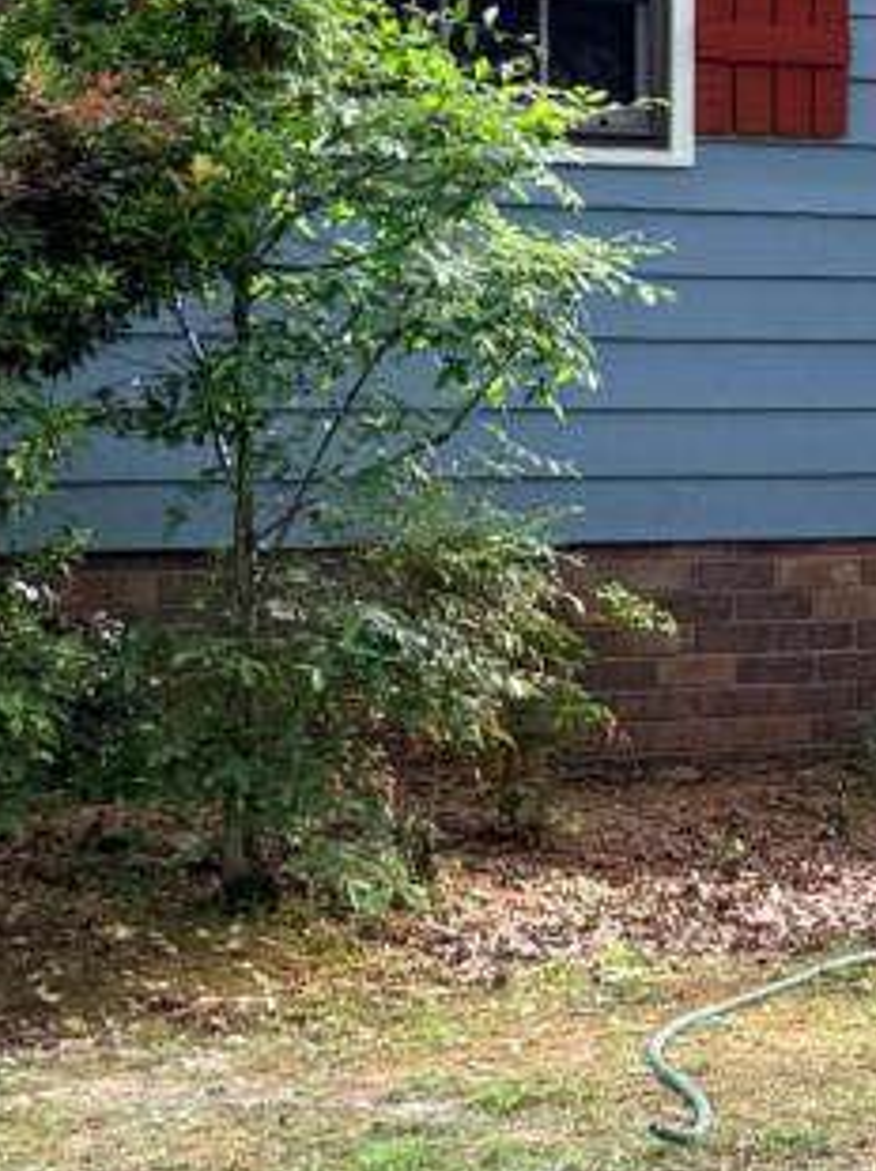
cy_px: 495
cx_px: 1582
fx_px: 4190
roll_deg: -1.2
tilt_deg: -3.2
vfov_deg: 15.9
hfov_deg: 11.1
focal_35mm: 124
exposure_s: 1/426
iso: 100
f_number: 1.78
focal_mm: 6.76
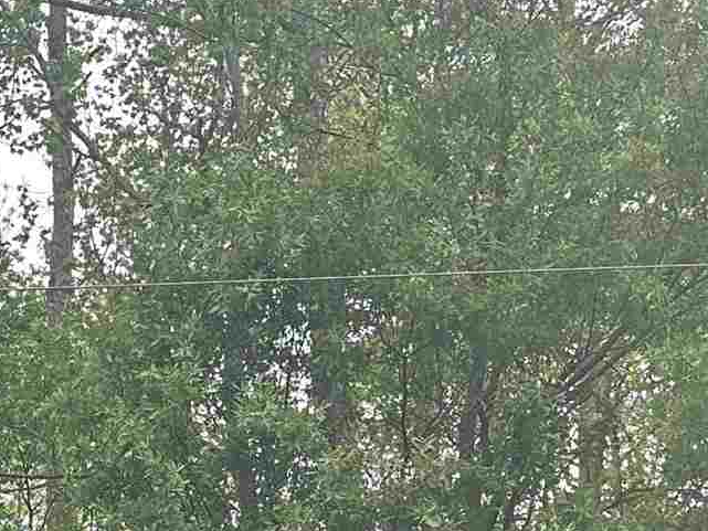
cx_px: -78
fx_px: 2353
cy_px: 1124
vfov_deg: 11.4
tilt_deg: +16.5
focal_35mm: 115
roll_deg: +0.1
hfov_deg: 16.6
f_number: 1.78
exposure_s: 1/699
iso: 80
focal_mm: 6.86
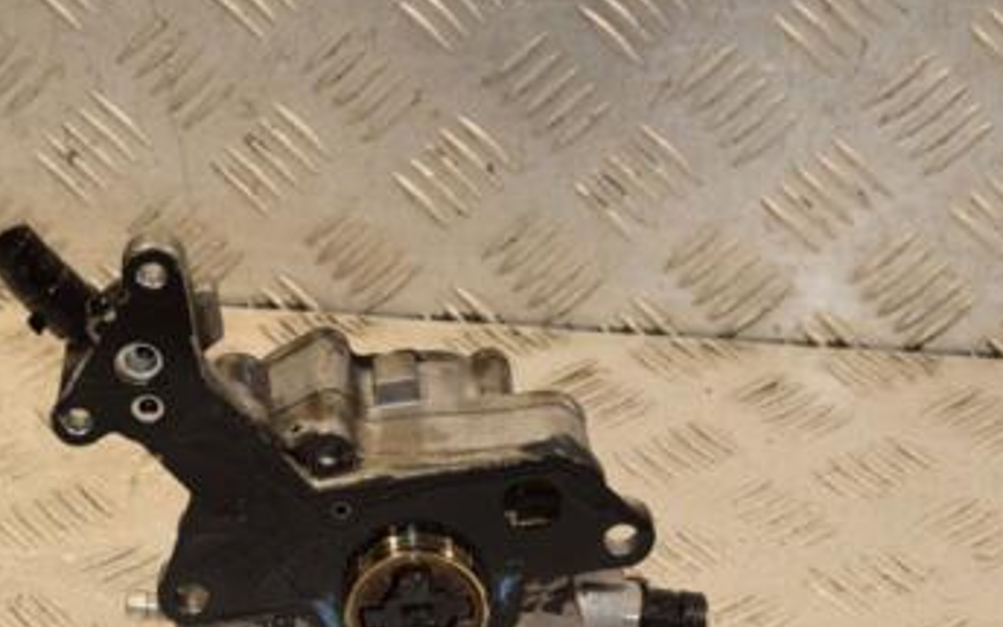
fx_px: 3499
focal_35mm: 128
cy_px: 475
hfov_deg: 16.3
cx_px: 399
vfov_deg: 10.2
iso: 800
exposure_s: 1/200
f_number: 8
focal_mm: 48
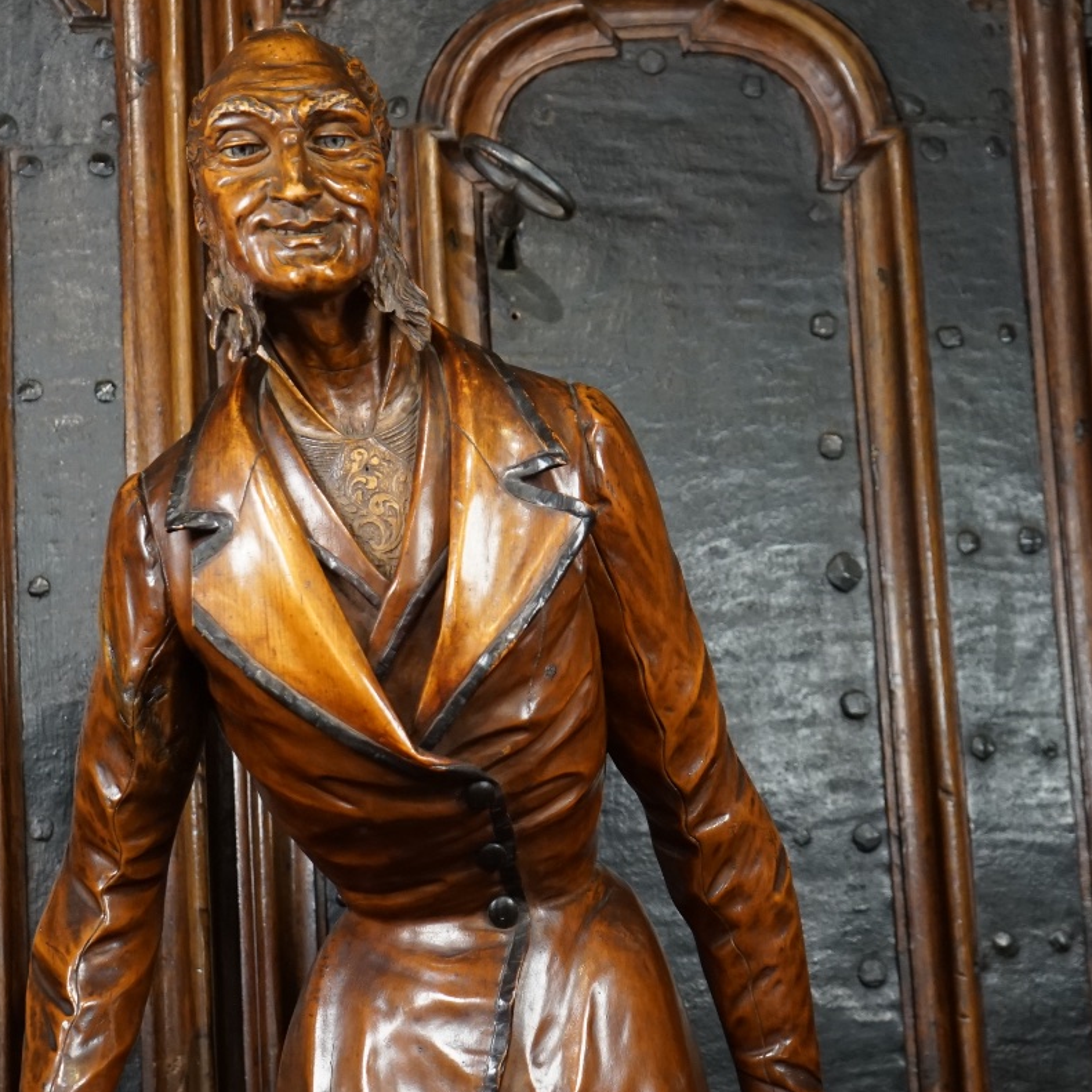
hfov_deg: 17.7
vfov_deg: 17.7
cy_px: 548
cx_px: 487
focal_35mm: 98
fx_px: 3498
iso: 1600
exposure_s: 1/160
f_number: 4.5
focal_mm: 51
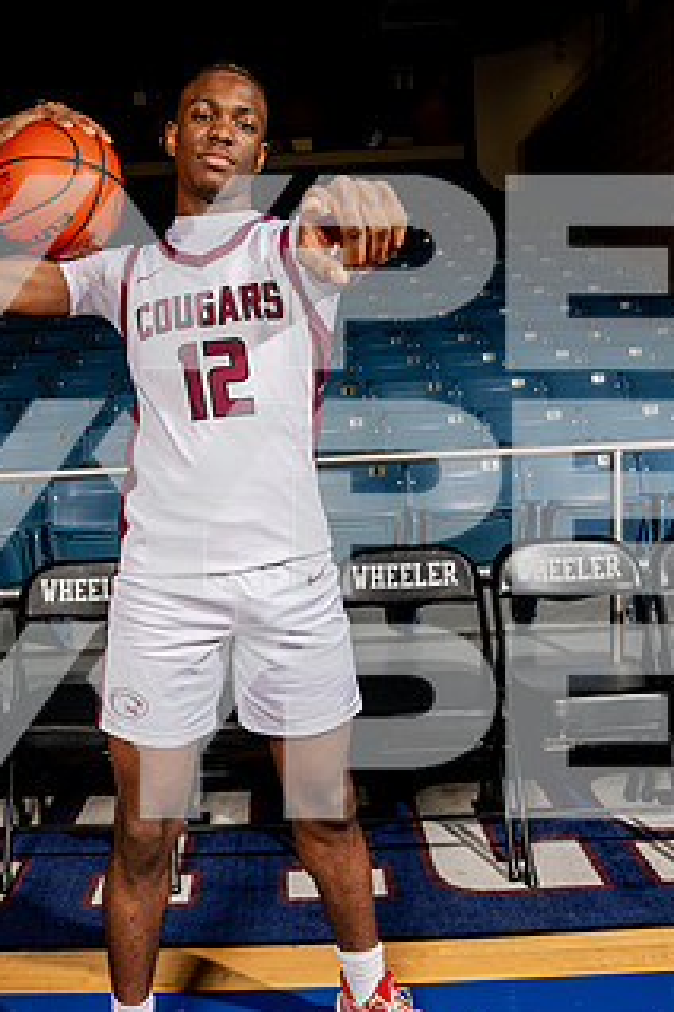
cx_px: 254
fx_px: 955
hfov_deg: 38.6
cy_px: 500
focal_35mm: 34
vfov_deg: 55.8
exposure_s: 1/125
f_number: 7.1
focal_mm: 24
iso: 250
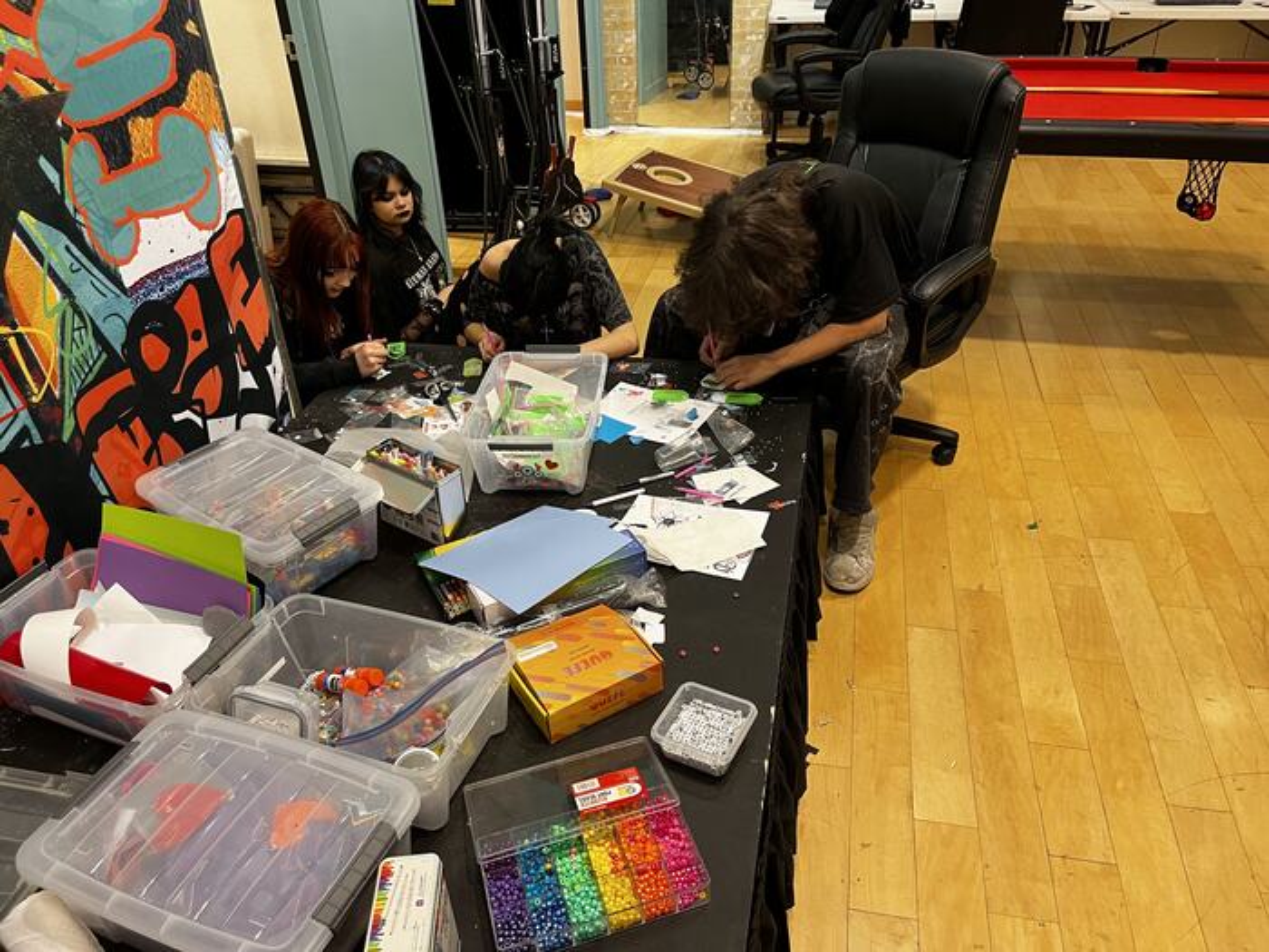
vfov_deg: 53.1
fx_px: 953
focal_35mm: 26
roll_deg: +2.3
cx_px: 634
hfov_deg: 67.3
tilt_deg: -33.3
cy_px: 476
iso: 100
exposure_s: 1/60
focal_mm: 5.1
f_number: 1.6
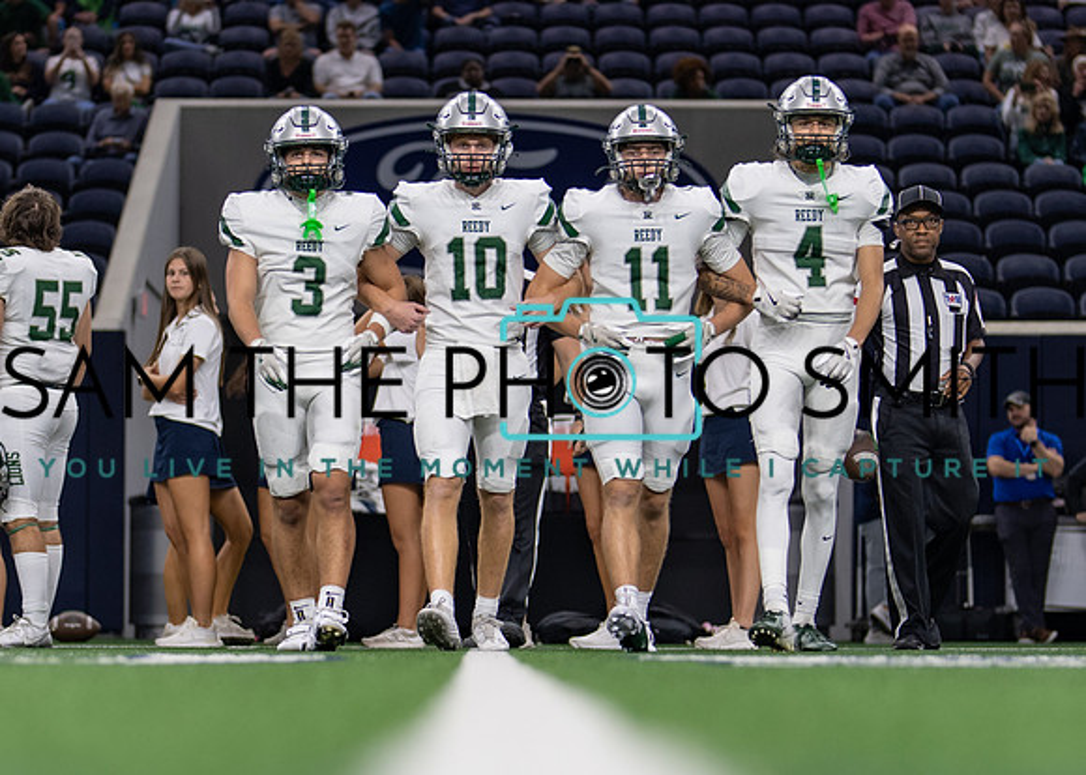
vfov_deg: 10.0
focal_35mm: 143
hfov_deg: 14.0
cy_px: 491
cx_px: 513
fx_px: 4423
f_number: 1.2
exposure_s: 1/640
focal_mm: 50
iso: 250
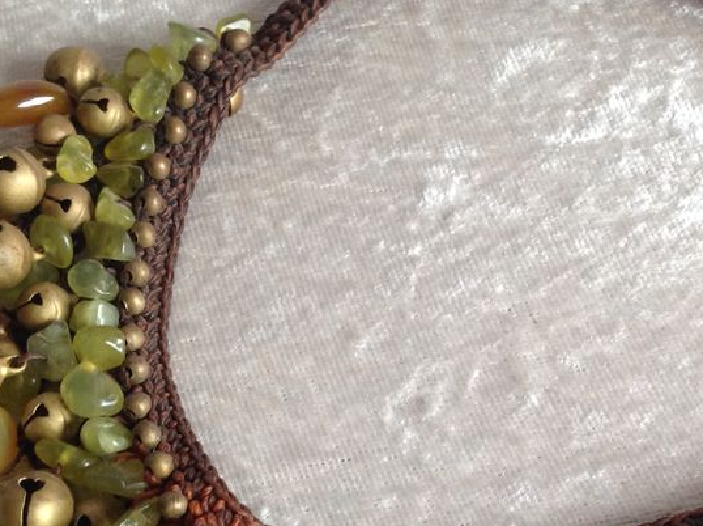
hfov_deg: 29.7
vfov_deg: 22.3
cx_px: 439
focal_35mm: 65
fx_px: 1318
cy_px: 401
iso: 100
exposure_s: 1/15
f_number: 2.4
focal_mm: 4.28
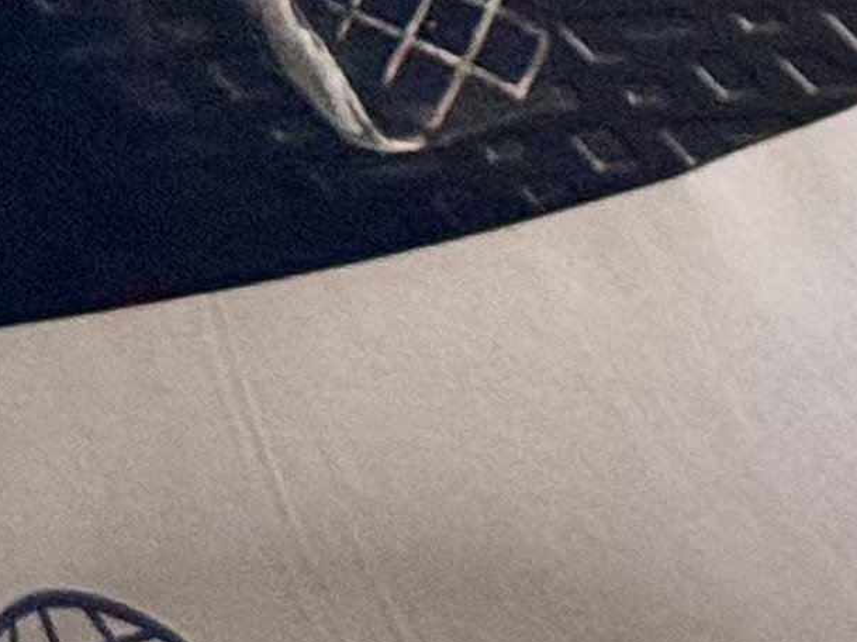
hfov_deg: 6.0
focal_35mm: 318
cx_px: 1928
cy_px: -1140
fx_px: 7868
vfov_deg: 4.5
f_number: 1.78
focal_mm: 6.76
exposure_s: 1/40
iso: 320
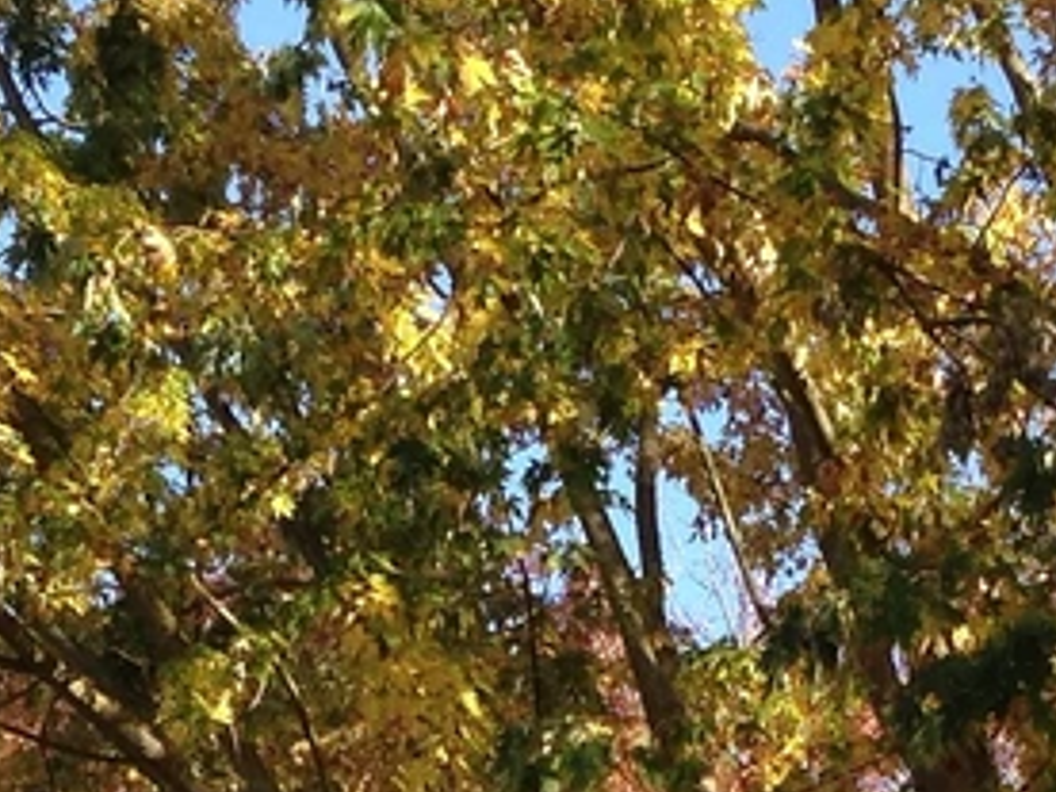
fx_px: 5247
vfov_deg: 8.4
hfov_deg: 11.5
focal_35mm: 172
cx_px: 593
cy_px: 1243
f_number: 2.4
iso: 50
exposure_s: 1/452
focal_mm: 4.12
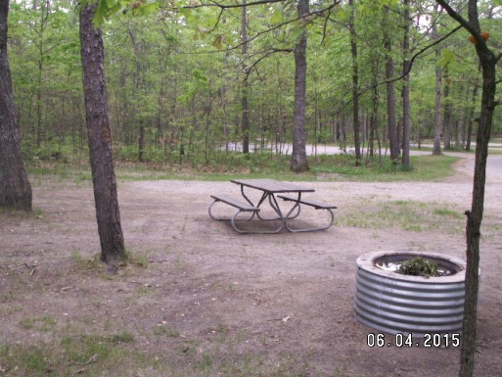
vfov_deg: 40.7
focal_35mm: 35
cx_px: 251
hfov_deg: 52.6
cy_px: 188
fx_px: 508
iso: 50
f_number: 2.8
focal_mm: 5.86
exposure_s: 1/50
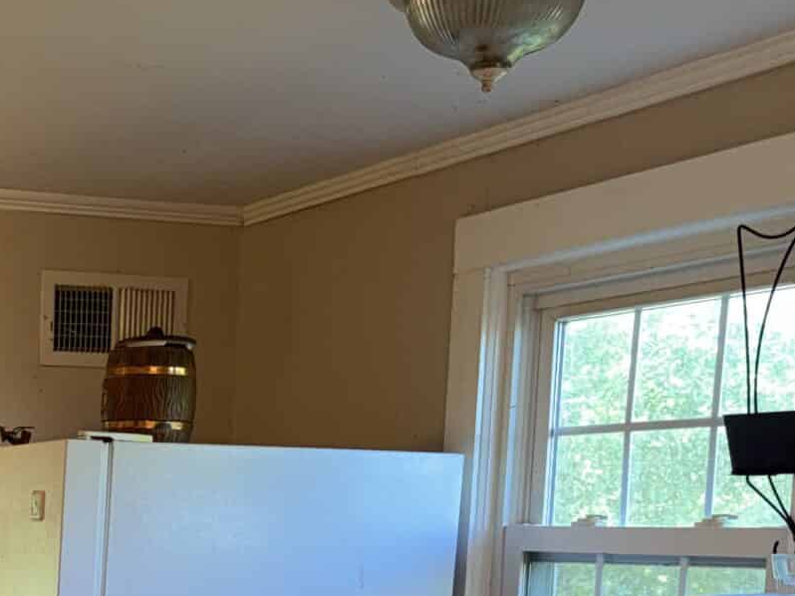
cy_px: 793
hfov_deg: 23.2
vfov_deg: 17.8
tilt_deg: -8.9
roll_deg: -0.4
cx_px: -162
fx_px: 1768
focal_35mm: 77
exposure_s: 1/56
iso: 80
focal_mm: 6.76
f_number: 1.78
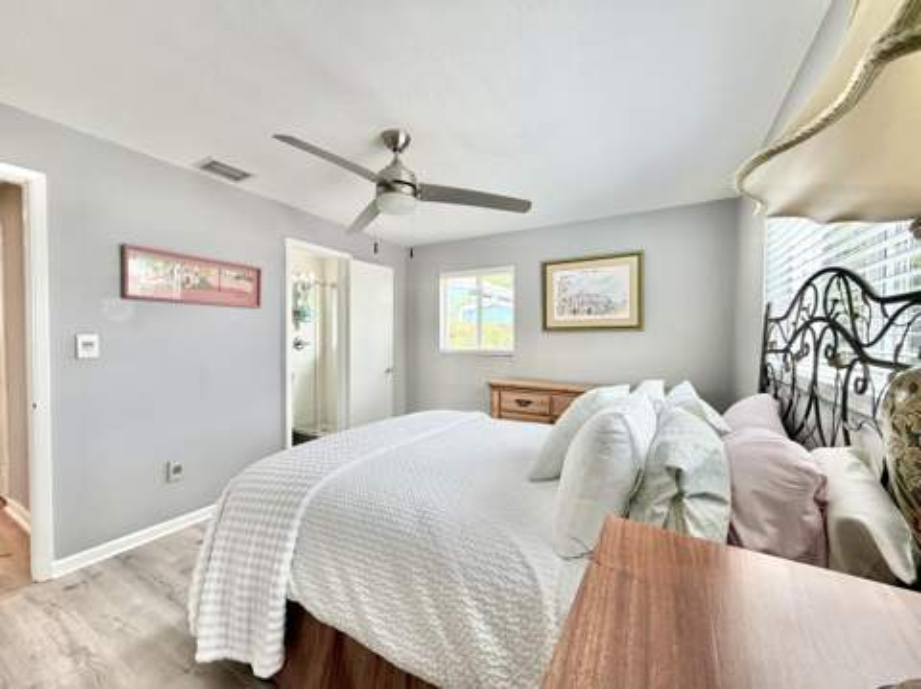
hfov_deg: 102.1
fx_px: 372
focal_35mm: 14
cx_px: 460
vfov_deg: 85.6
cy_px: 344
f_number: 2.2
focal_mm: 2.22
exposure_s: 1/120
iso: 160
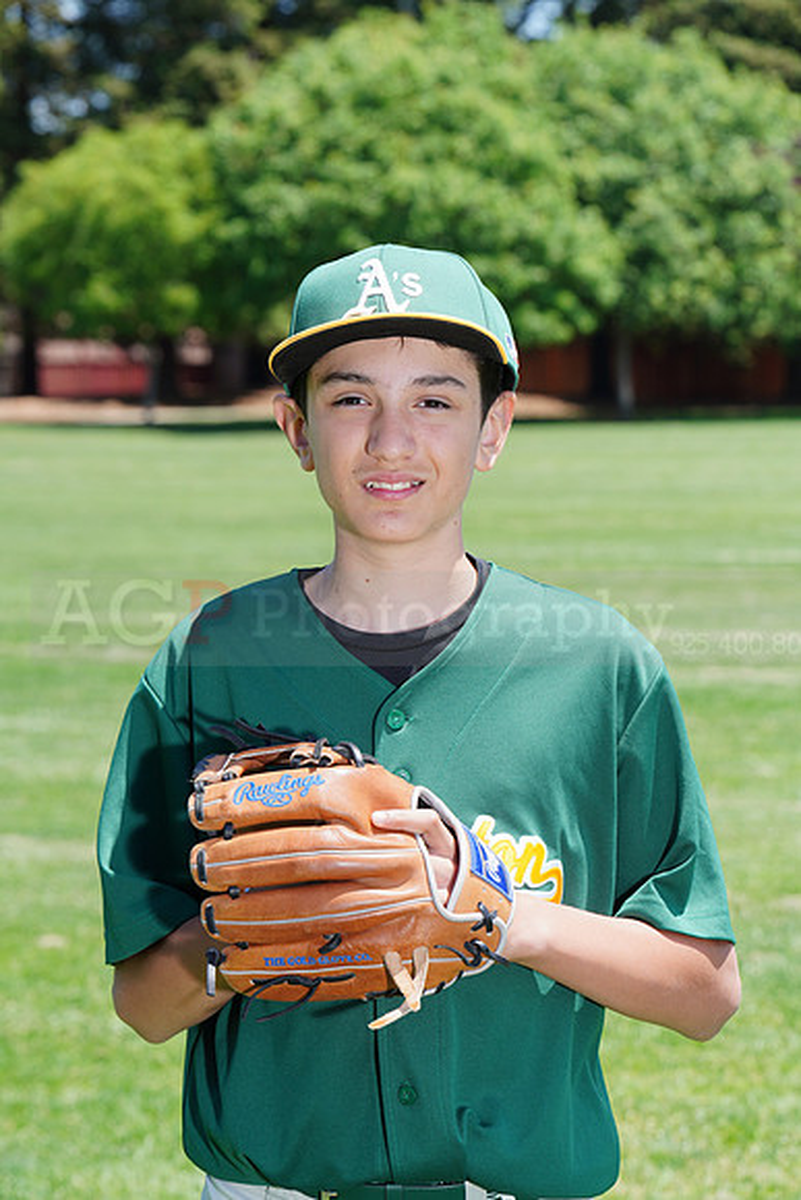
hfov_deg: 9.8
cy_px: 600
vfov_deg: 14.7
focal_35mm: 140
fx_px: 4669
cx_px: 400
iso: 200
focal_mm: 140
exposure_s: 1/200
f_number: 10
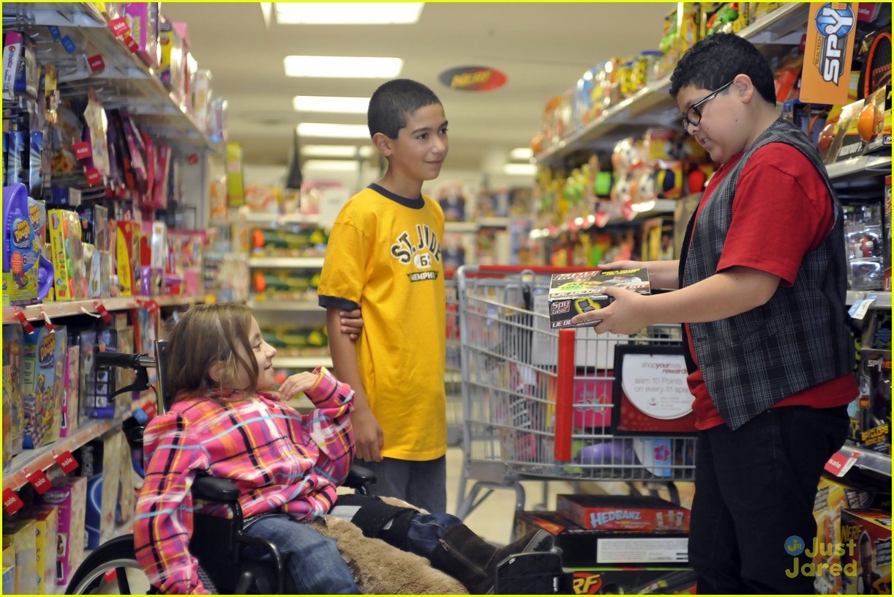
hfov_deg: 28.8
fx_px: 1738
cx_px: 447
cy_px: 298
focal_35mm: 70
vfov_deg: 19.5
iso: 2000
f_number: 2.8
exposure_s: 1/320
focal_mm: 70
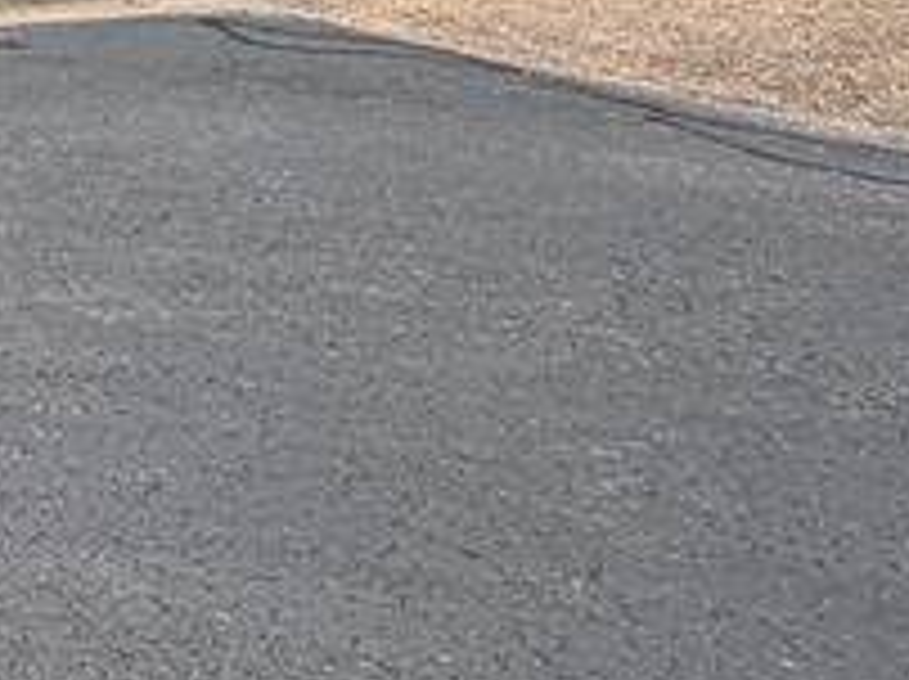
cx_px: -1120
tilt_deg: +0.3
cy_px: -302
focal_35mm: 71
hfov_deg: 16.4
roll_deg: +1.3
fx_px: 1862
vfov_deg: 18.6
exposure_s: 1/1033
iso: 20
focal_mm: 2.22
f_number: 2.2
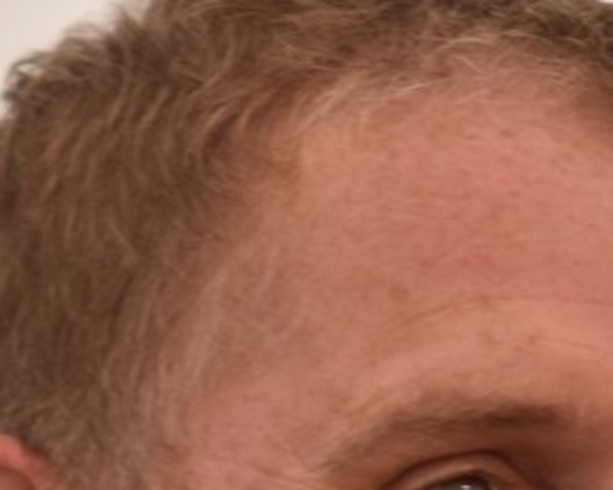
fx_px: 17018
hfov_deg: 2.1
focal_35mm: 938
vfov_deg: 1.7
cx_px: 661
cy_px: 583
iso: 250
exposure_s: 1/400
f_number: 3.2
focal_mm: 150
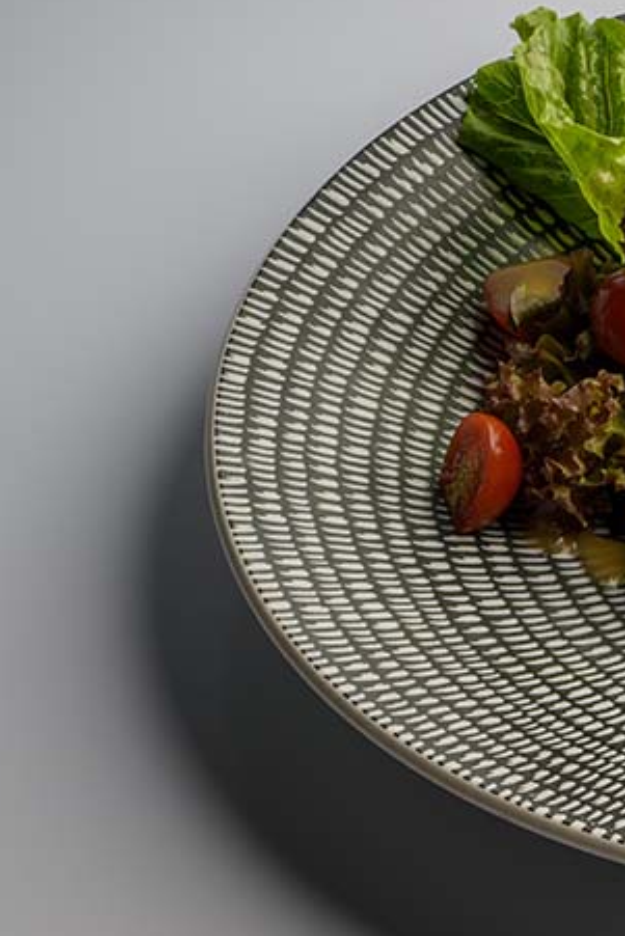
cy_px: 517
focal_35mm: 181
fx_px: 4710
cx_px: 895
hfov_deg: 7.5
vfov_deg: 11.4
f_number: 8.5
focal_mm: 85
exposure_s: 1/200
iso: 80
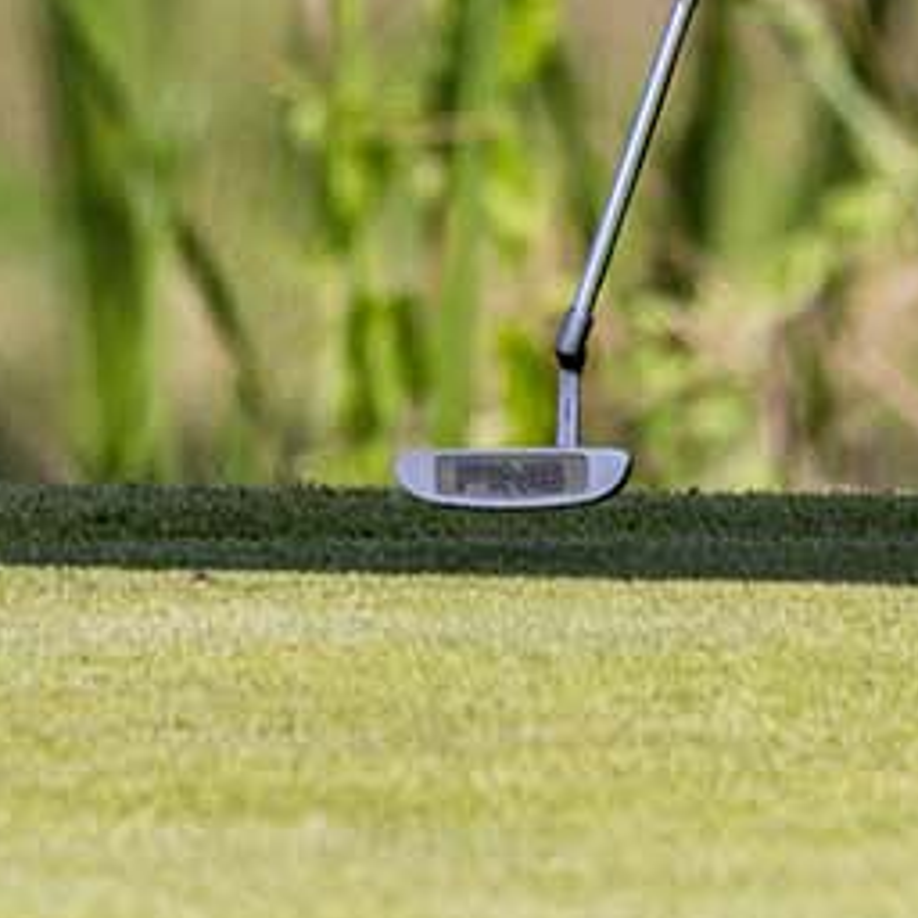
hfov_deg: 0.6
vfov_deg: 0.6
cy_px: -893
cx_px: 613
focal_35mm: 3110
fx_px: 93311
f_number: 8
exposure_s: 1/2000
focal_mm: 650
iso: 400
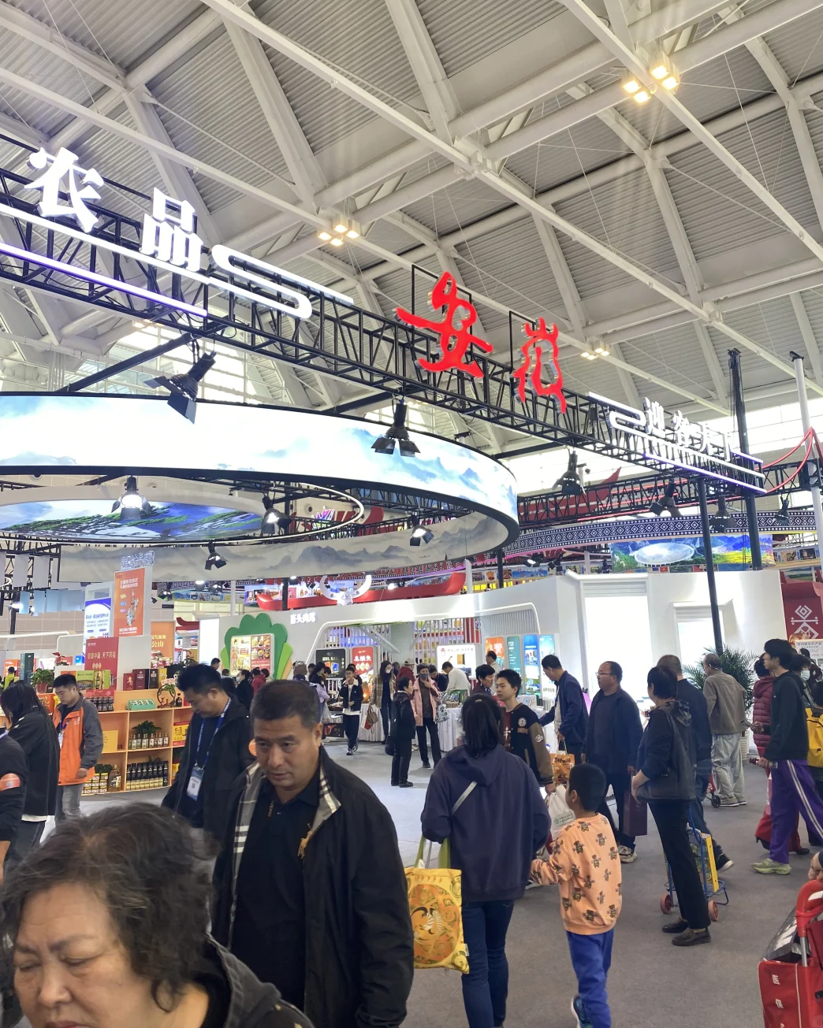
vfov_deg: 62.1
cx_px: 423
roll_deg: +2.1
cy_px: 469
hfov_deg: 51.5
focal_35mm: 28
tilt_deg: +14.0
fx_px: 853
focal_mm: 4.25
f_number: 1.8
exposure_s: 1/100
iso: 40
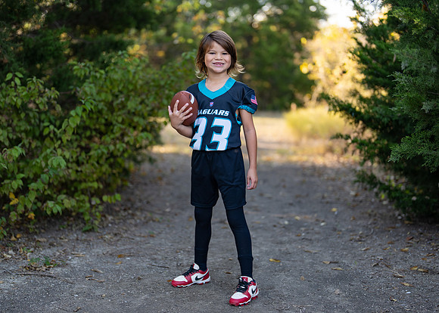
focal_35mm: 57
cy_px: 154
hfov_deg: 34.4
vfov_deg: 24.9
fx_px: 709
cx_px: 214
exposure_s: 1/500
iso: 100
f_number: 1.2
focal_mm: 50
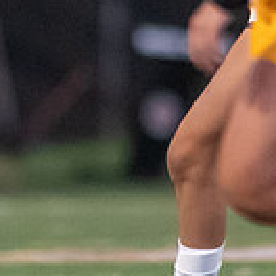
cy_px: 146
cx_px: -187
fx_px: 23030
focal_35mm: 2553
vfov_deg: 0.7
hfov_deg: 0.7
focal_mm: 300
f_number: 2.8
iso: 5600
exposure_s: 1/1000
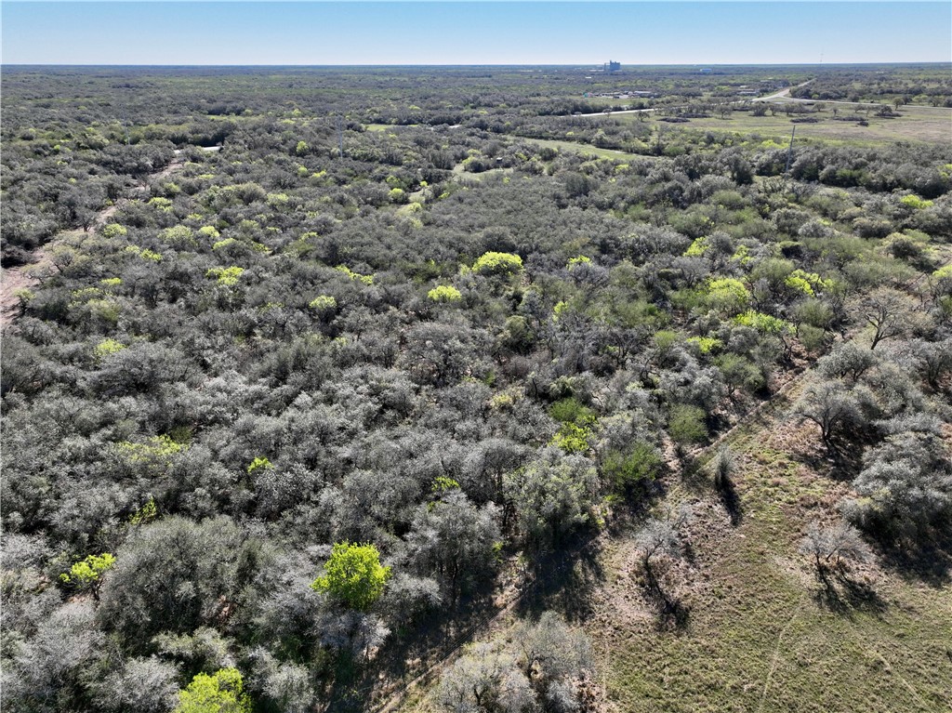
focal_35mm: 24
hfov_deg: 71.6
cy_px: 356
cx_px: 476
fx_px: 660
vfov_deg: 56.8
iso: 330
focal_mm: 12.29
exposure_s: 1/3200
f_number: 2.8
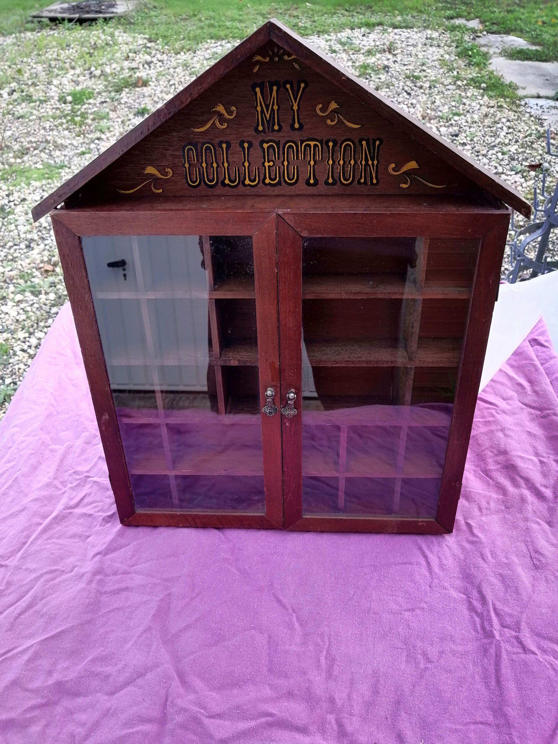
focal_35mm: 26
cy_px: 372
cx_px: 279
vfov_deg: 67.3
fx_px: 559
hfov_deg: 53.1
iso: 50
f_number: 1.8
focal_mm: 3.96
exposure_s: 1/202
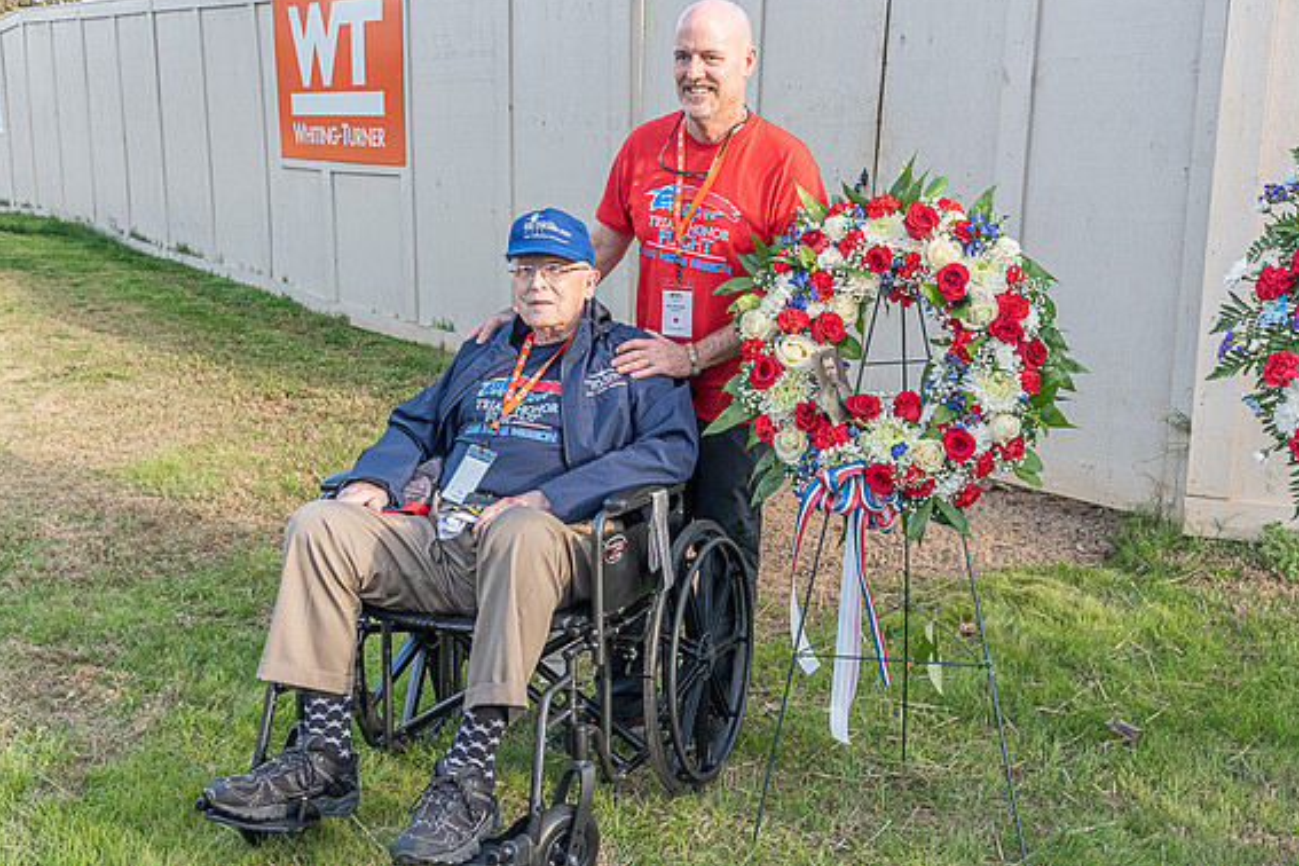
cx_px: 684
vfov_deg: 37.8
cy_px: 381
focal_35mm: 35
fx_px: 1263
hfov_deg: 54.4
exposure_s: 1/200
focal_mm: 30
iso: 500
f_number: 7.1
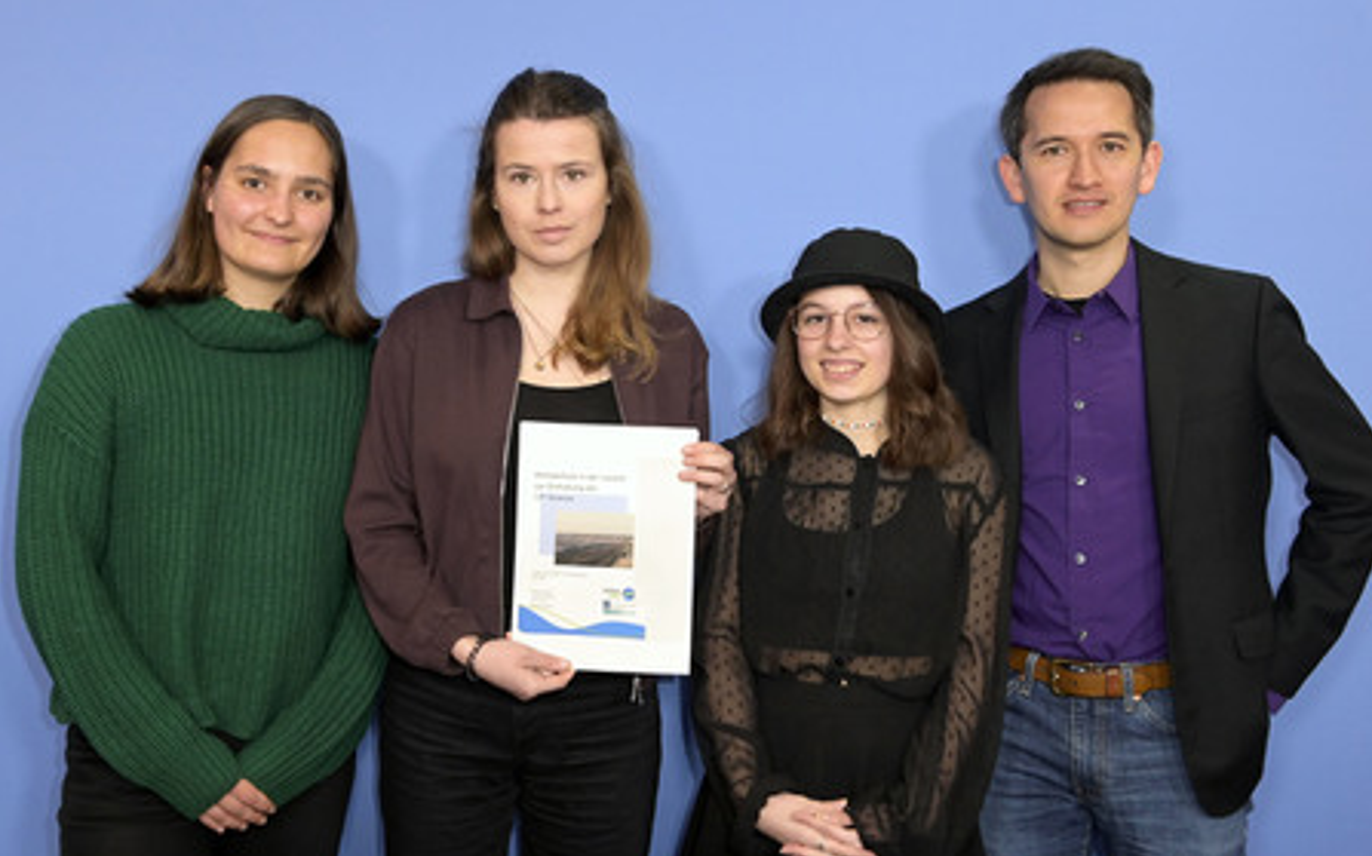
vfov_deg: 35.3
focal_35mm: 36
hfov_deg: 54.0
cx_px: 689
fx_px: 1346
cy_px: 430
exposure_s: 1/250
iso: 4000
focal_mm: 35
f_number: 6.3
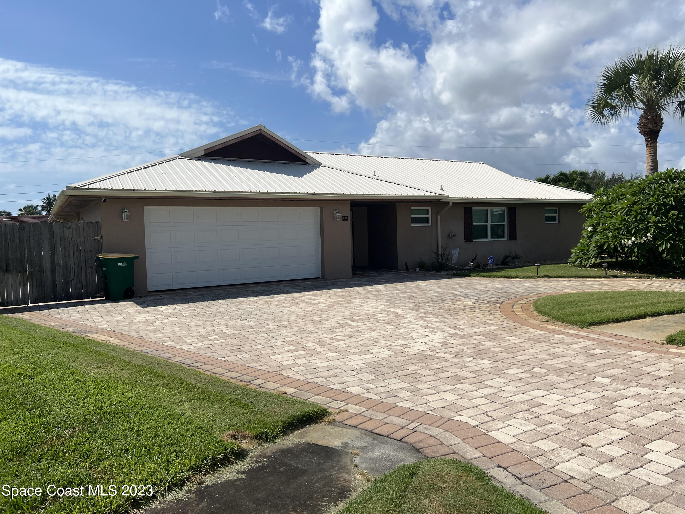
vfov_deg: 53.1
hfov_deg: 67.3
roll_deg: +1.7
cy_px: 257
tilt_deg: -1.4
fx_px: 515
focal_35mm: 26
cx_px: 342
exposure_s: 1/9434
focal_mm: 5.7
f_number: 1.5
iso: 50
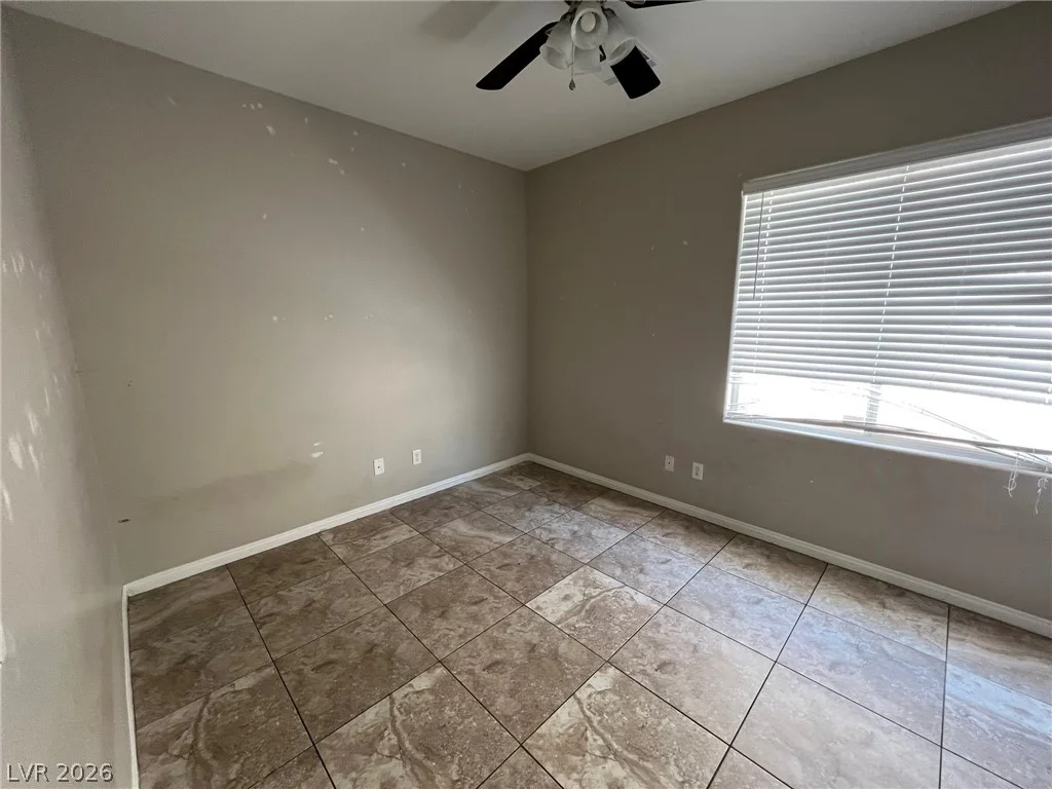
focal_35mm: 13
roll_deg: +1.0
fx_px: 395
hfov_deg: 106.2
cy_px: 394
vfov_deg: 89.9
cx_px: 526
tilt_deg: -10.4
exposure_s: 1/60
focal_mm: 1.57
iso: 250
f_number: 1.8
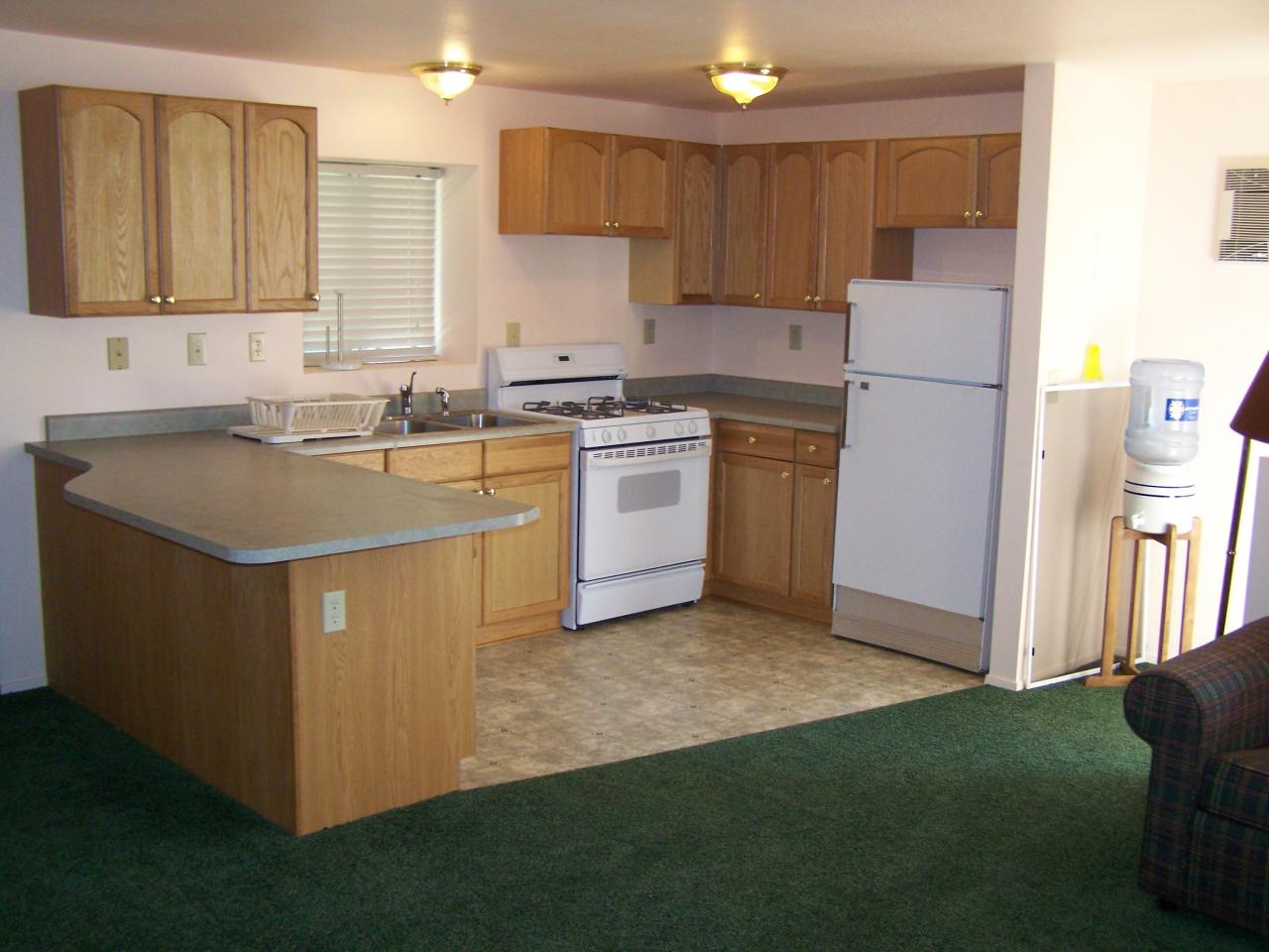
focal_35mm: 38
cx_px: 634
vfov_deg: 37.7
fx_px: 1393
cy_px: 476
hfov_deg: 49.0
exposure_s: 1/60
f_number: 2.8
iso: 160
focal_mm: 6.3
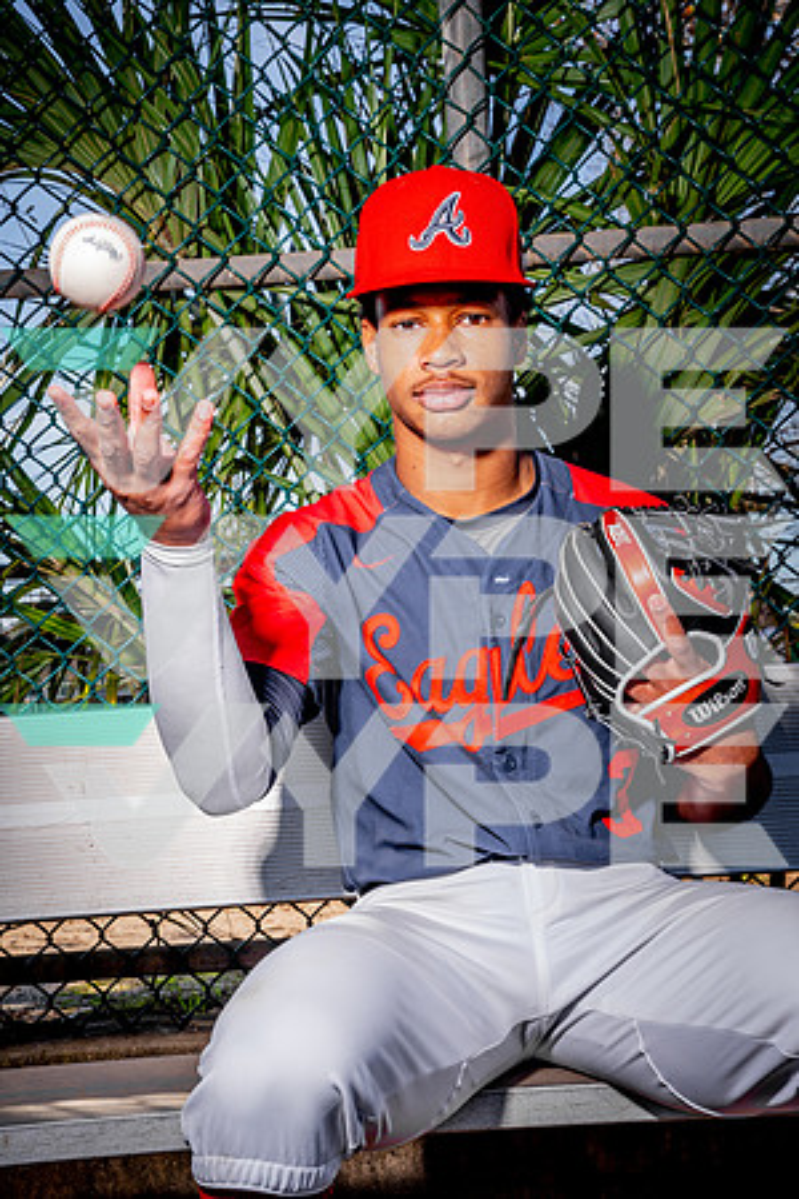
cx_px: 400
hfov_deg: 27.0
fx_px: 1664
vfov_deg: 39.6
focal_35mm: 50
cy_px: 600
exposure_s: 1/125
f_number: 11
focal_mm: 50
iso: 200
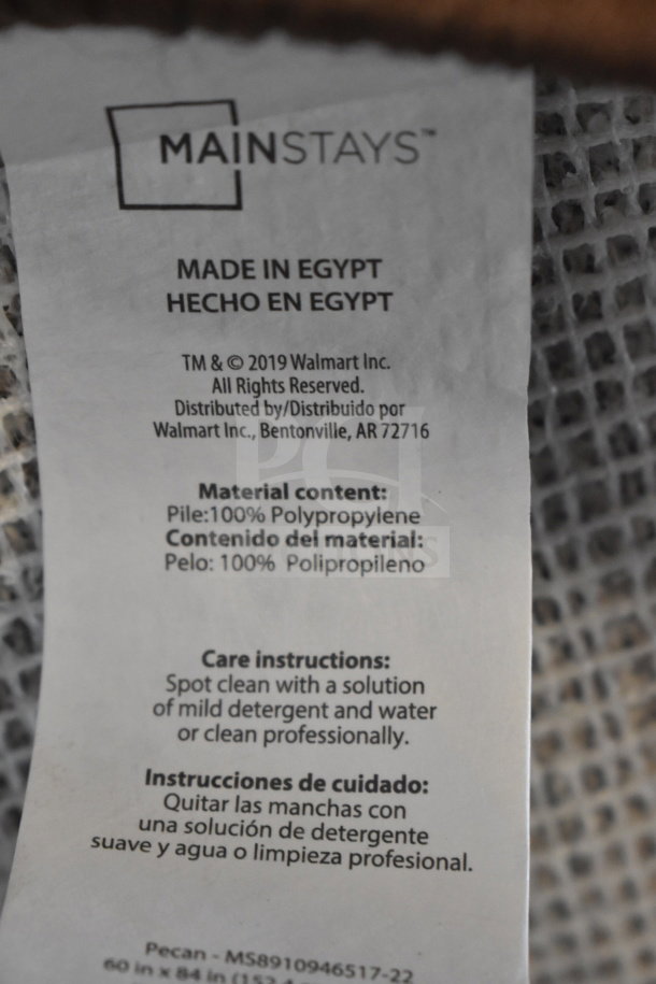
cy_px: 492
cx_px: 328
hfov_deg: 16.6
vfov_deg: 24.6
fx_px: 2255
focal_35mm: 82
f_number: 5.6
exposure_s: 1/100
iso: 3200
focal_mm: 55
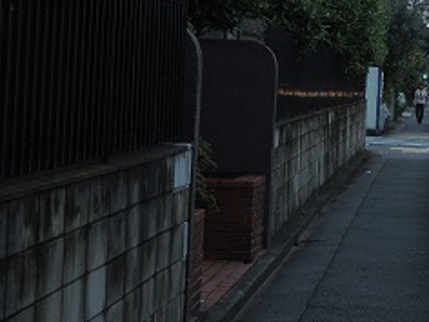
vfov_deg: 12.6
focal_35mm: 117
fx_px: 1450
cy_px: 75
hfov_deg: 16.4
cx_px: 464
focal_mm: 9.9
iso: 160
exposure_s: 1/50
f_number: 2.5
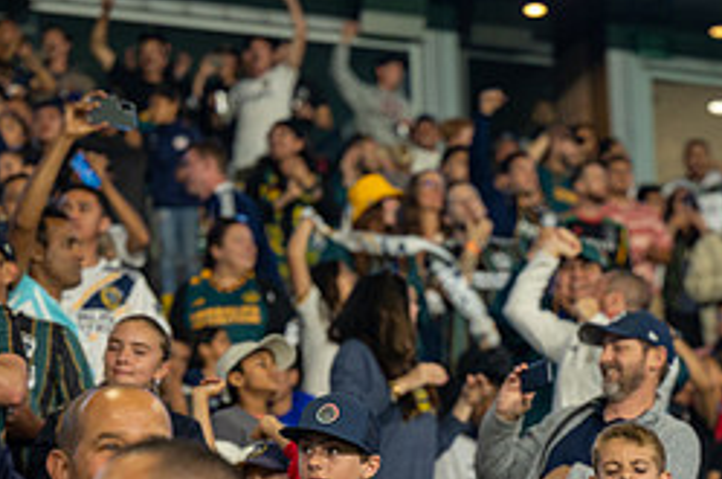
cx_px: 594
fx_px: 4344
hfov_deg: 9.5
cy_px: 557
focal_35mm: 217
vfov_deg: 6.3
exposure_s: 1/200
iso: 2000
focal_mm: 93
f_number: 2.8
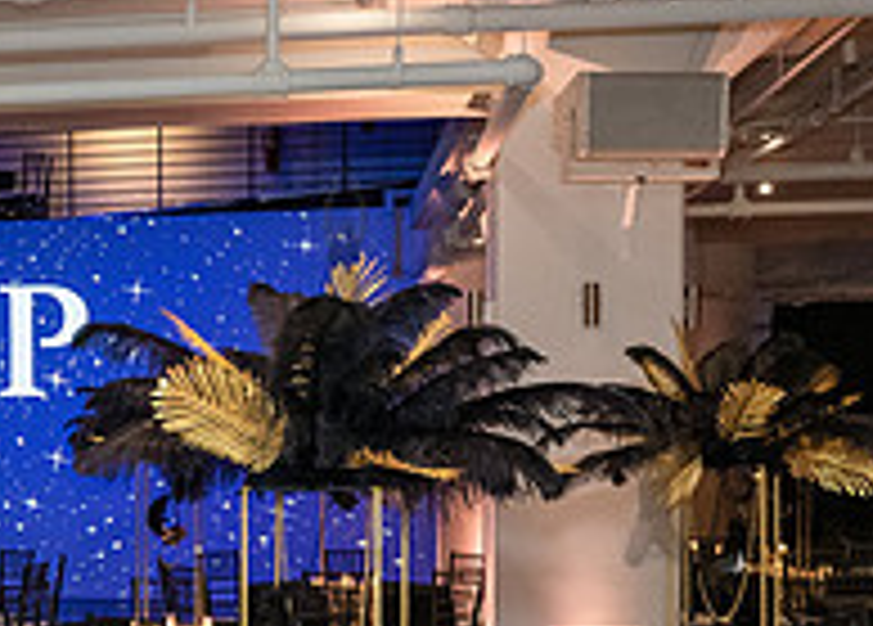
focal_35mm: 77
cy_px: 481
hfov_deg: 23.4
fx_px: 1911
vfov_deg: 18.5
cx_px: -189
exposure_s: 1/160
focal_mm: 24
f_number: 3.5
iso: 4000
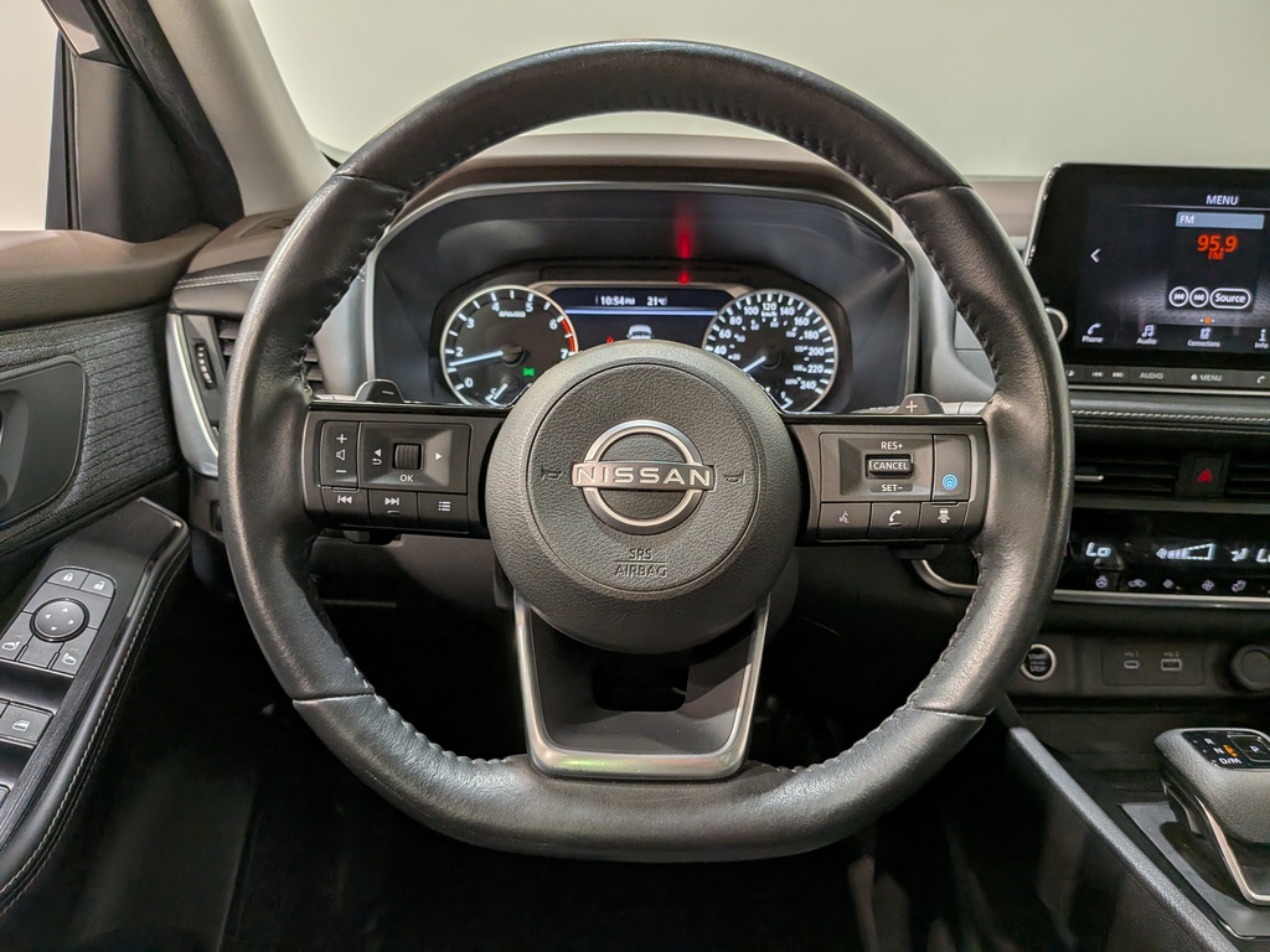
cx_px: 635
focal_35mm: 24
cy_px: 476
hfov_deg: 71.6
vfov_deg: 56.8
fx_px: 881
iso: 29
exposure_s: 1/146
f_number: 1.7
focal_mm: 4.53
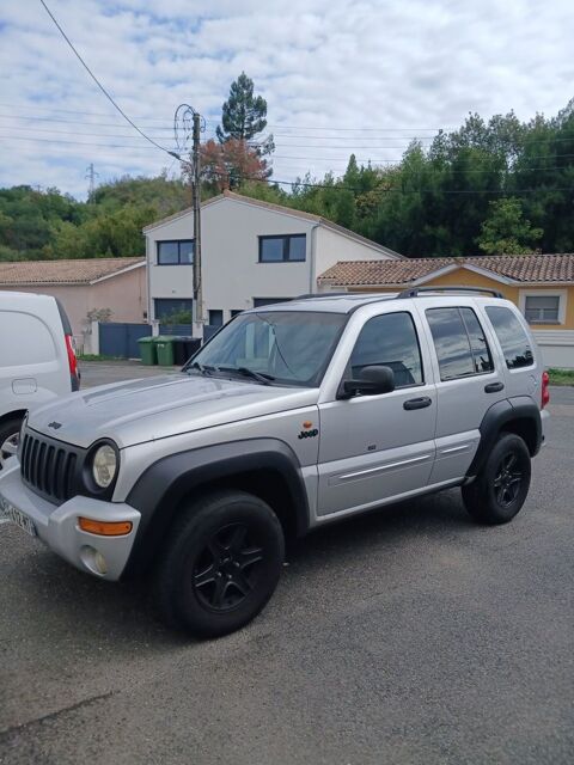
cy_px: 382
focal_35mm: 27
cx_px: 287
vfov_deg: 65.3
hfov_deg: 51.4
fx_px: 597
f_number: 1.8
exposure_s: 1/558
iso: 20
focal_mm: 3.98
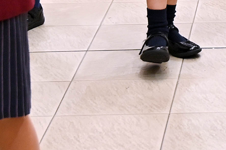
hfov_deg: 9.6
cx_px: 358
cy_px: -328
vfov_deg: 6.0
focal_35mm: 207
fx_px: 1301
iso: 400
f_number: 4
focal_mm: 30.5
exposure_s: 1/100
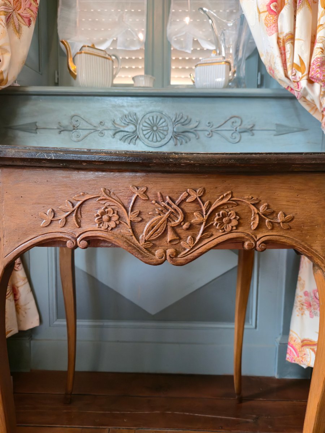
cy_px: 216
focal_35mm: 23
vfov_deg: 73.9
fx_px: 288
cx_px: 162
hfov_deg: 58.9
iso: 250
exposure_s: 1/50
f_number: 1.8
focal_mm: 5.4
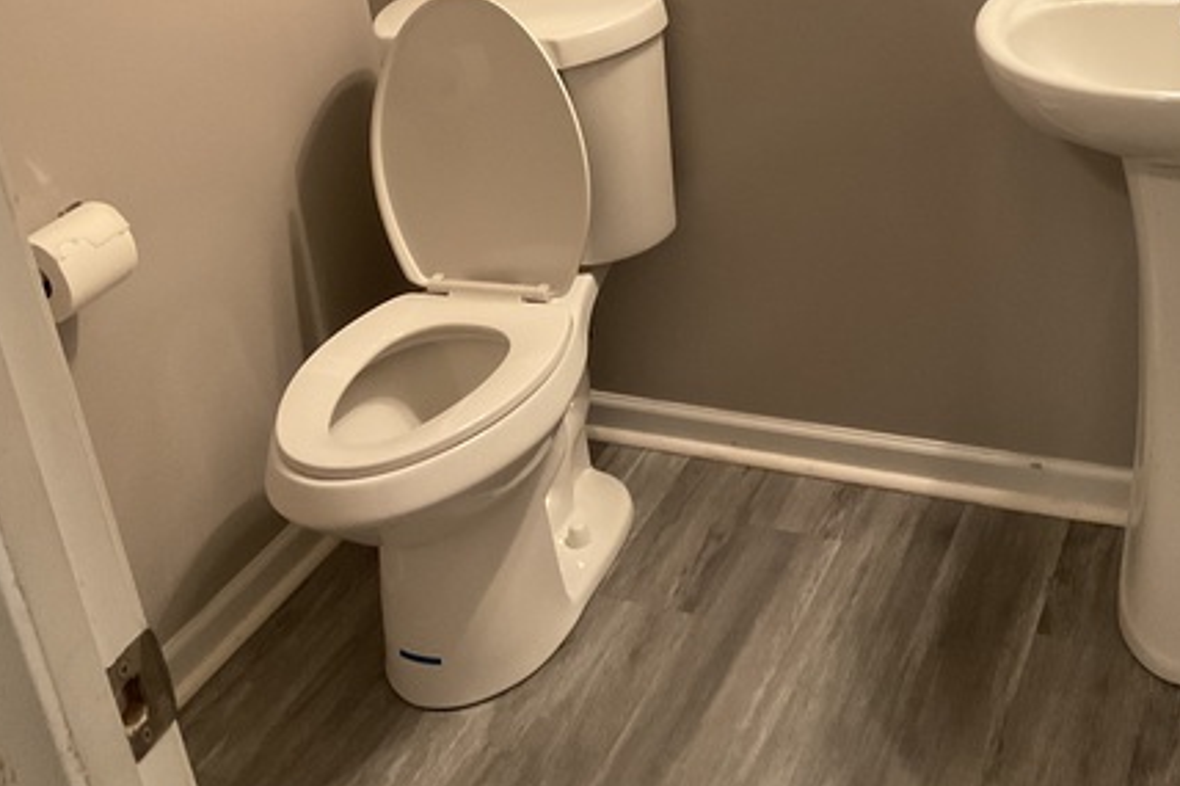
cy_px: 98
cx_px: 626
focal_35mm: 47
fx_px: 1540
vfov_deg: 27.7
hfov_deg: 41.9
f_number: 1.8
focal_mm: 3
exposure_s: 1/40
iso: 250
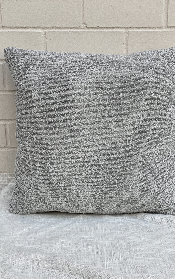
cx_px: 93
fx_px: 427
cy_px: 140
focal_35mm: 56
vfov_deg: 36.3
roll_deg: -0.7
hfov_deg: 23.1
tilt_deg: -17.4
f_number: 2
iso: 32
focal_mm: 6
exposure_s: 1/122
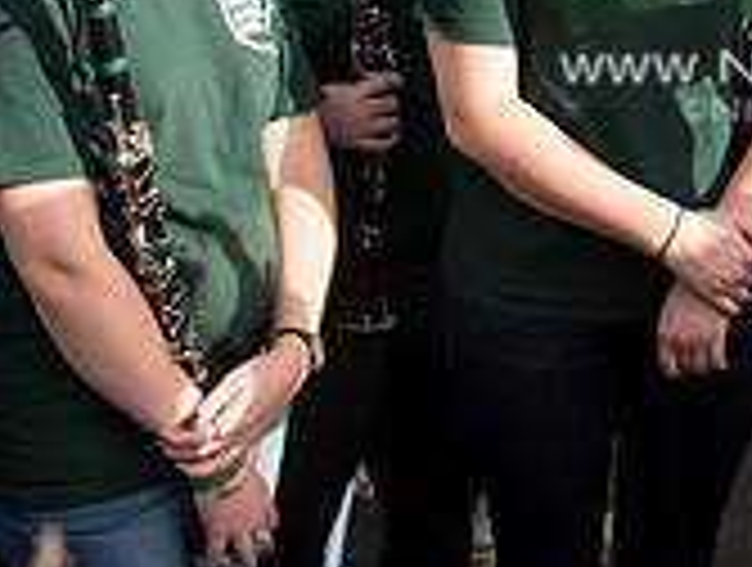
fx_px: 1742
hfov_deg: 22.7
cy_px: -92
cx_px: 869
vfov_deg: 17.7
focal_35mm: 80
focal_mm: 24
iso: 250
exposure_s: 1/2000
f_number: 2.8
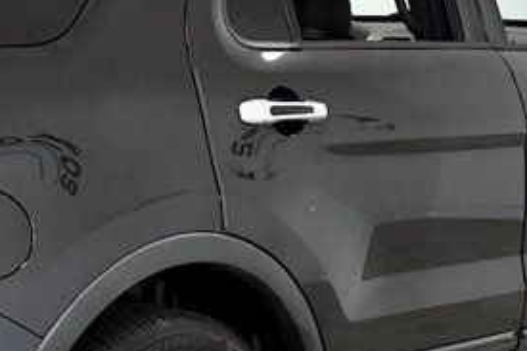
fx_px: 1799
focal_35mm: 123
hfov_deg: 16.6
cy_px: 176
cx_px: 149
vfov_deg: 11.1
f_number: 4.5
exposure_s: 1/800
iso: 2500
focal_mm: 22
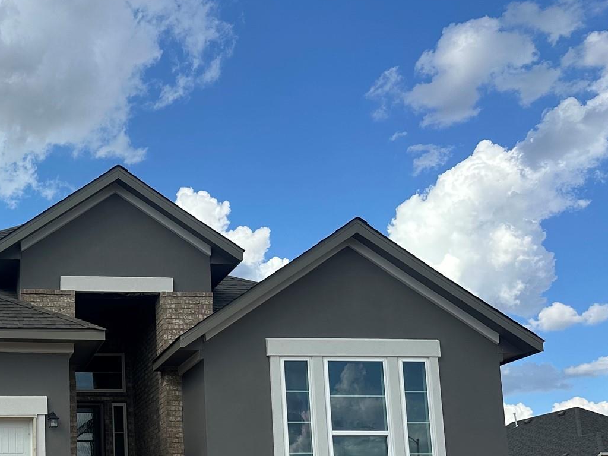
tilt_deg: +9.1
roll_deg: +0.7
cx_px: 33
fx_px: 843
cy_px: 428
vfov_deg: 28.8
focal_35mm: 48
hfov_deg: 36.5
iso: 80
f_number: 1.78
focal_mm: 6.86
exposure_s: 1/4016
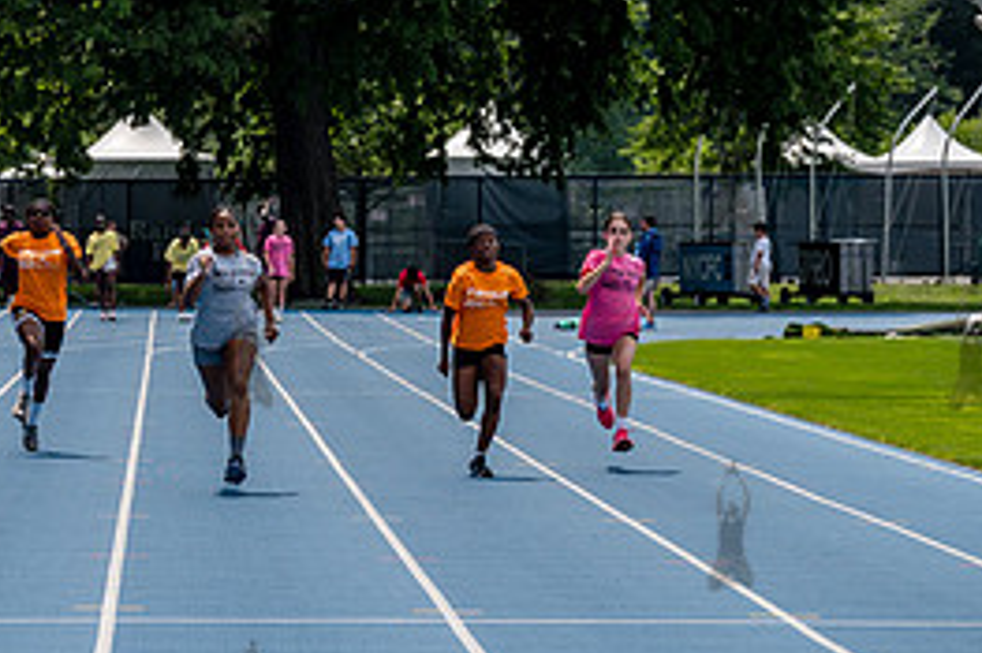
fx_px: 6570
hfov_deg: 8.5
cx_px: 191
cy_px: 432
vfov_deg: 5.7
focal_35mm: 241
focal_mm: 83
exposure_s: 1/640
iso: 100
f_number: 5
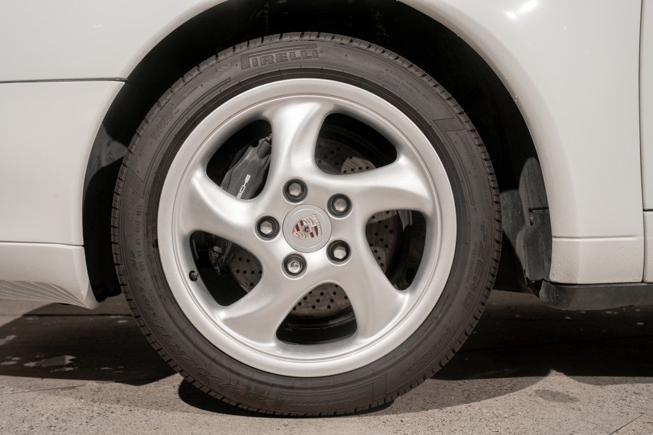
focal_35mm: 46
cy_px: 218
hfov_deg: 42.7
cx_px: 326
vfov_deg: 29.3
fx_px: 834
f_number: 7.1
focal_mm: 46
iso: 250
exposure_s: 1/60
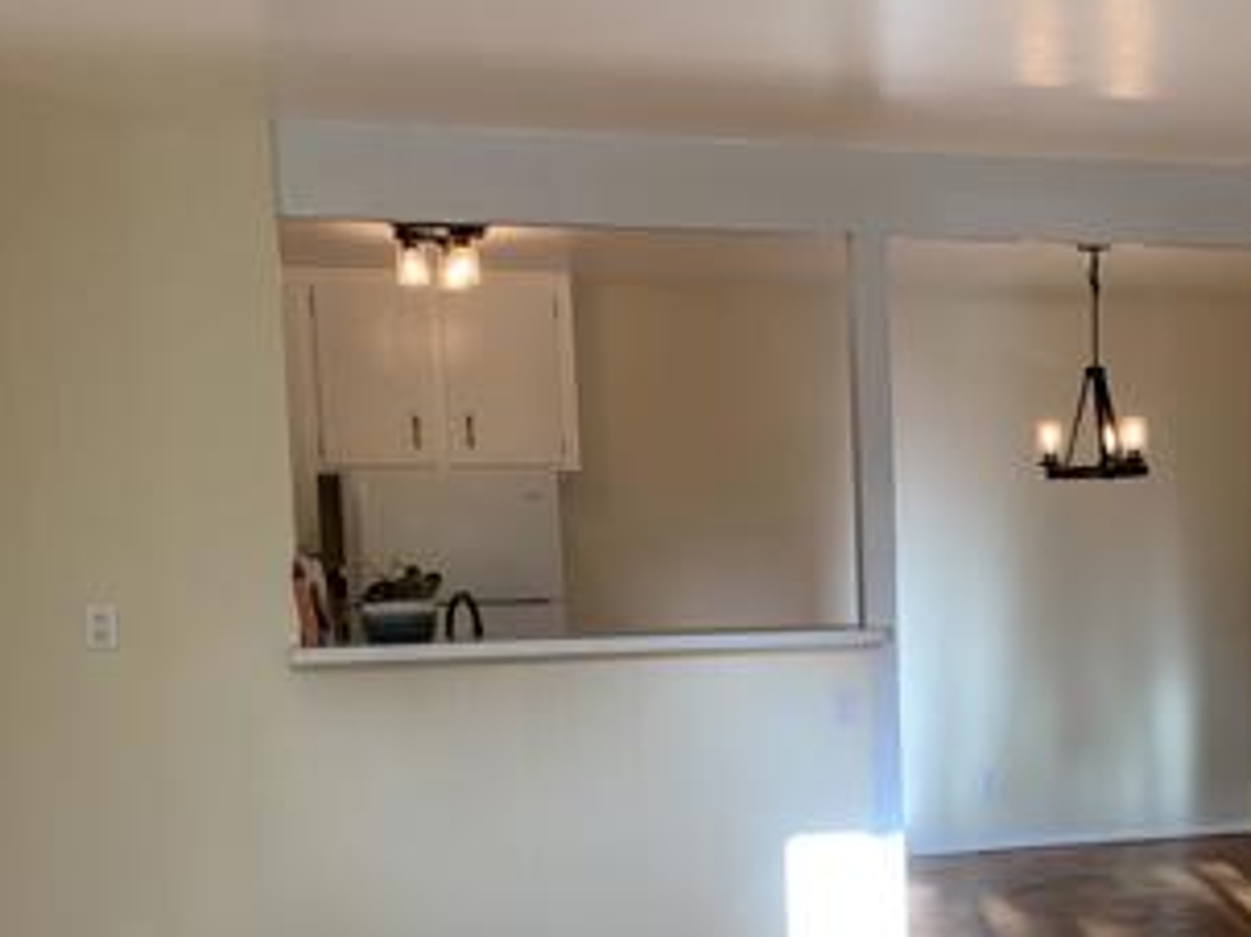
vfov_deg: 25.8
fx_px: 1987
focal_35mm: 55
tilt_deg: -7.8
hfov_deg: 33.7
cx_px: 1045
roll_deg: +1.1
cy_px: 813
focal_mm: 4.25
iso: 64
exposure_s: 1/120
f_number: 1.8
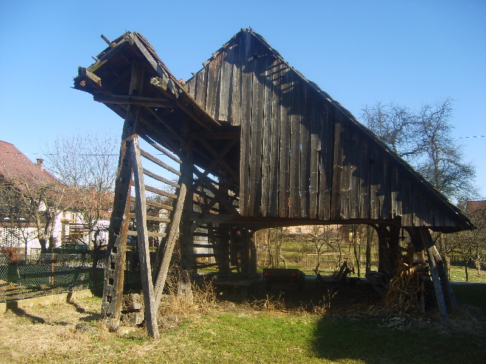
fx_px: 491
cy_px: 182
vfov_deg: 40.7
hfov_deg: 52.6
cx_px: 243
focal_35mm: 35
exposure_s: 1/350
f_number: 2.8
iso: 50
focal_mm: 5.8
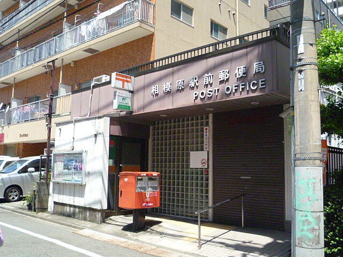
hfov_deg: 54.0
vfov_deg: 41.8
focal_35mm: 34
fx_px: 337
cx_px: 172
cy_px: 128
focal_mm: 6.1
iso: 800
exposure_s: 1/500
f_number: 9
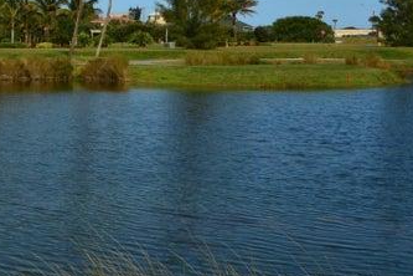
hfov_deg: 24.5
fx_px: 895
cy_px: 44
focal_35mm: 78
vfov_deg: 17.3
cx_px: -20
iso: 100
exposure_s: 1/800
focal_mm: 24
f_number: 5.6
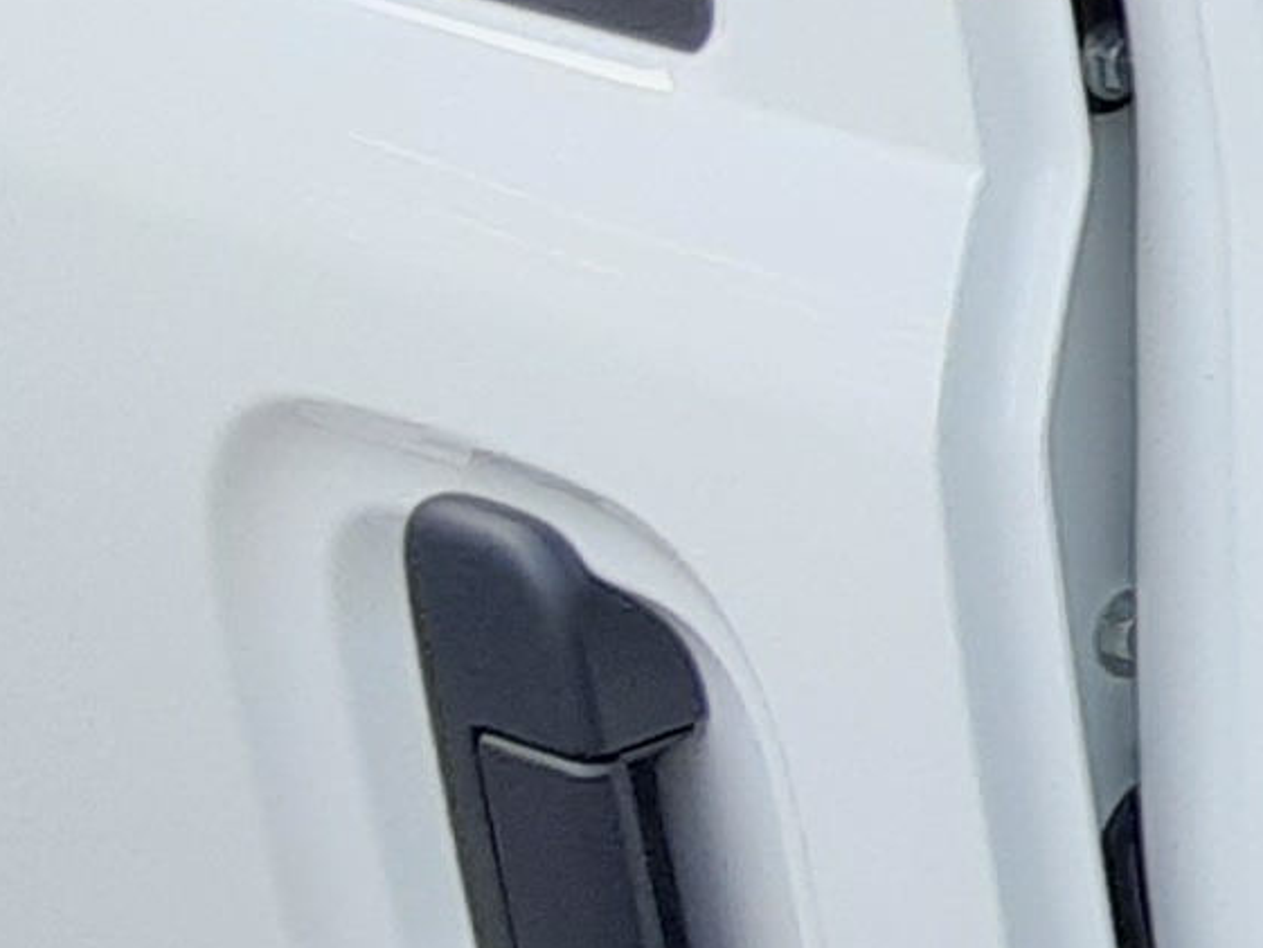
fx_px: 5730
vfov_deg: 9.4
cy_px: 254
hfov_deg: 10.4
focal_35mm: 157
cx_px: 3303
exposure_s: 1/162
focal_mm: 2.91
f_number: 1.9
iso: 40
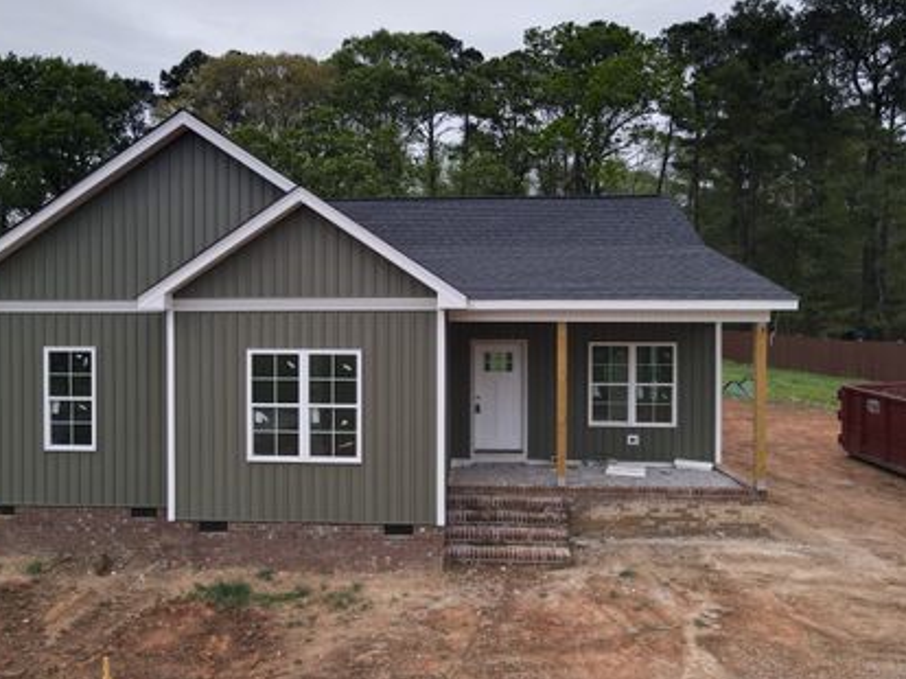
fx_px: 759
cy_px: 336
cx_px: 411
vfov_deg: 48.2
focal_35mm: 29
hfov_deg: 61.6
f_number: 2.8
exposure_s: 1/400
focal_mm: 4.5
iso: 100
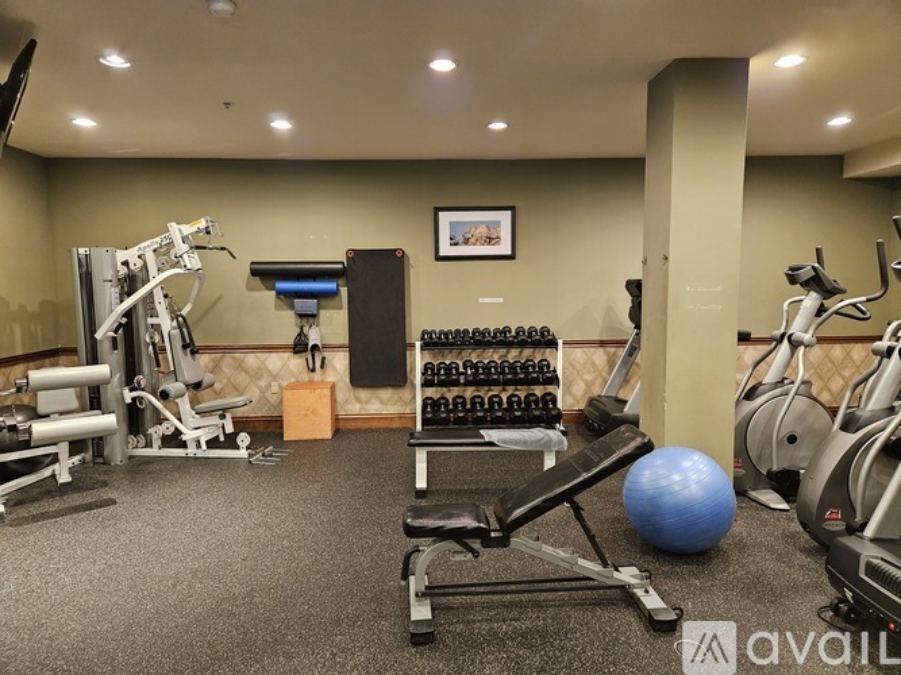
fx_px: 599
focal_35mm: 23
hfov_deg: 73.9
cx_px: 450
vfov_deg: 58.9
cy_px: 338
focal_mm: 5.4
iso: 640
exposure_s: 1/40
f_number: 1.8
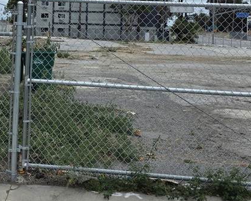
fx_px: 408
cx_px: 31
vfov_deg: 26.7
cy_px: 22
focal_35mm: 55
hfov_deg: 32.7
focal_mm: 6.3
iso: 50
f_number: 1.7
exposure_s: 1/7944
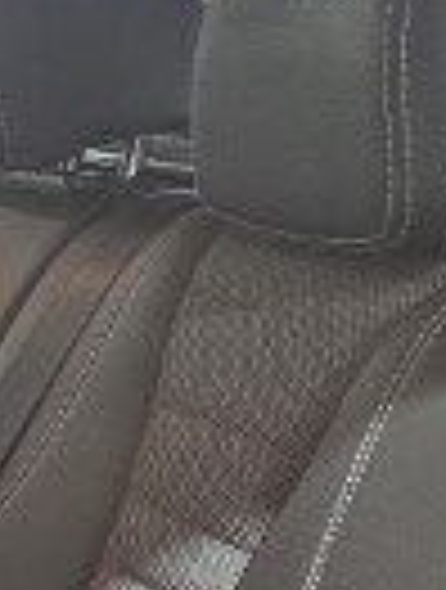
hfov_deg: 12.2
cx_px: -365
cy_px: 955
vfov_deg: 15.7
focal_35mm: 112
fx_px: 1915
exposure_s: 1/100
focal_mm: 6.3
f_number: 1.7
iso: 800
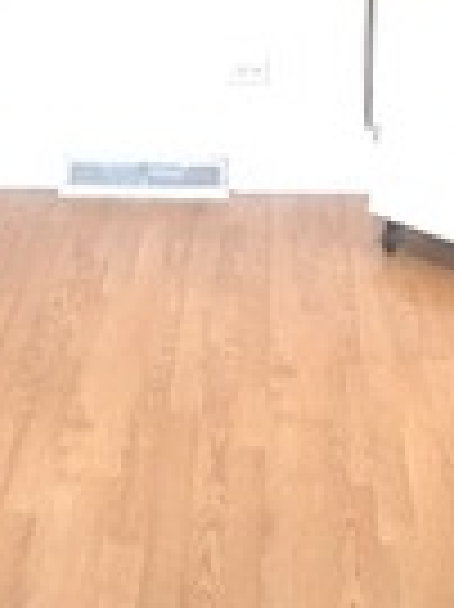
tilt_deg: -10.8
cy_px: -41
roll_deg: +1.6
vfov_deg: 18.5
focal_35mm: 103
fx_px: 1804
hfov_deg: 14.3
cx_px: 171
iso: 64
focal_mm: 4.15
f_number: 2.2
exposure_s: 1/30
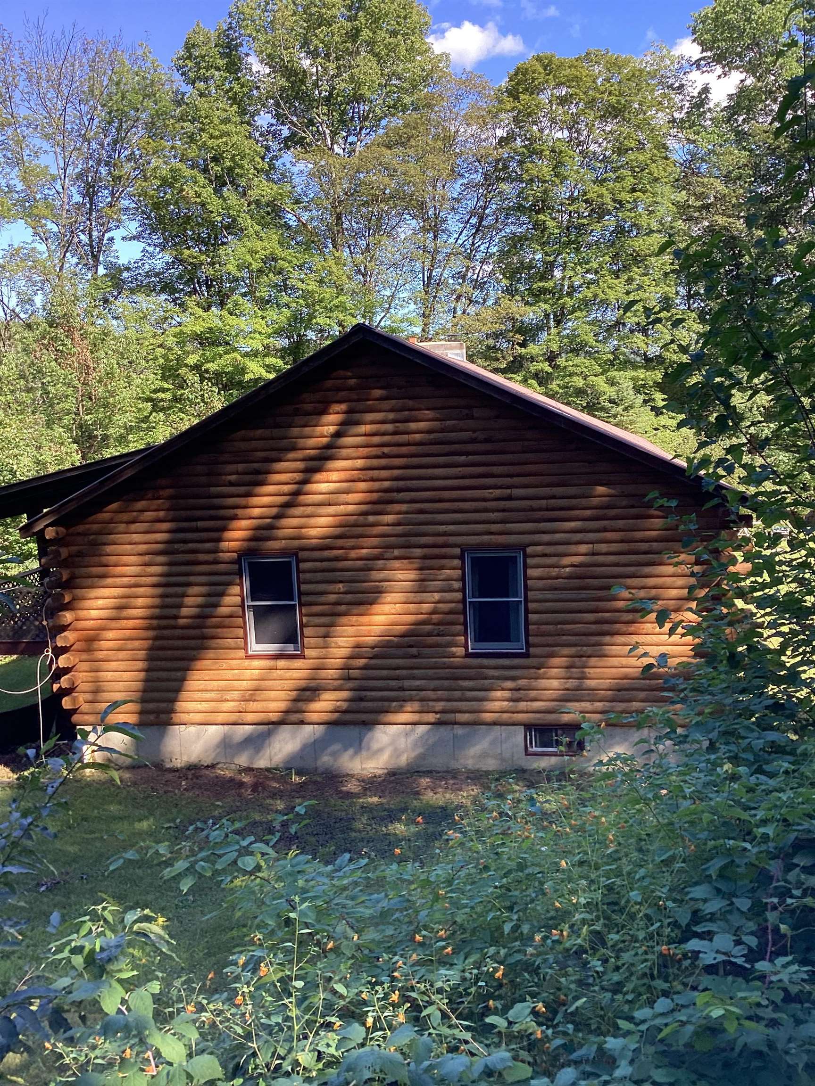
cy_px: 543
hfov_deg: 45.4
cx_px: 408
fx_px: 973
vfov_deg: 58.4
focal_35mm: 31
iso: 25
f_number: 2.4
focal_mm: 3.3
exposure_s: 1/120
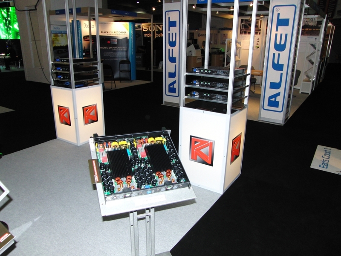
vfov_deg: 53.1
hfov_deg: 67.3
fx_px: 256
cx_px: 170
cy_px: 128
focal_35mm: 26
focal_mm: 4.6
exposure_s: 1/160
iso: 200
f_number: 2.8
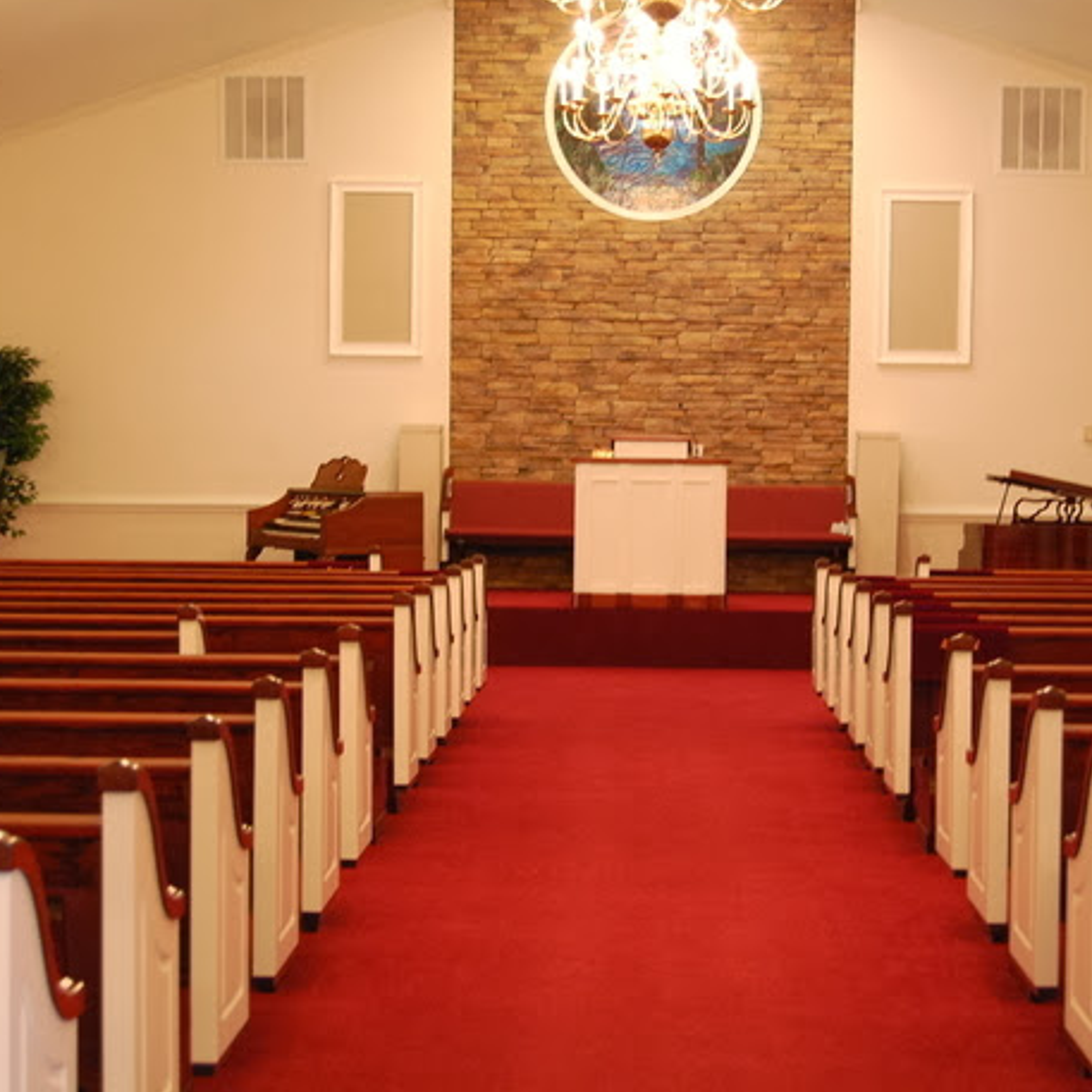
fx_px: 2784
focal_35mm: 78
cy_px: 539
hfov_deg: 22.2
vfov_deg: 22.2
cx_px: 628
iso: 900
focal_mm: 40
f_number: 5
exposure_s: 1/8
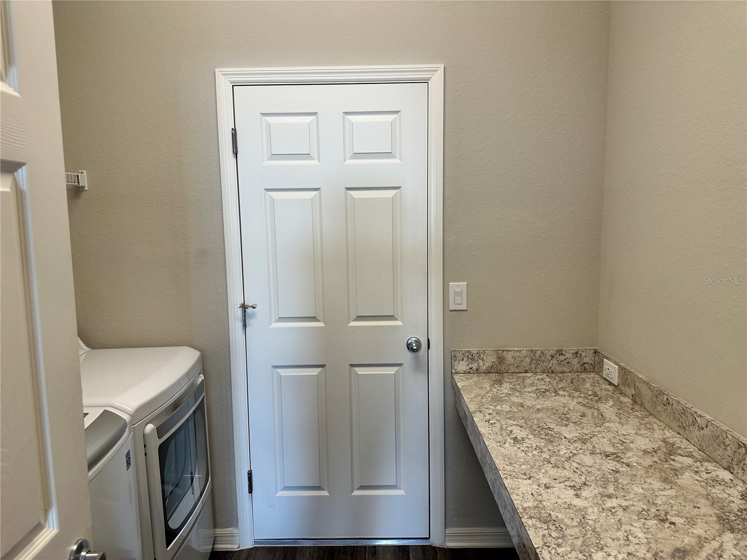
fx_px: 518
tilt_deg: -6.2
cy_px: 280
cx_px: 374
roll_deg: +1.2
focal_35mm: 24
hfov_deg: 71.6
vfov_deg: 56.8
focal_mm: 6.86
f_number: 1.78
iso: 100
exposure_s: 1/120
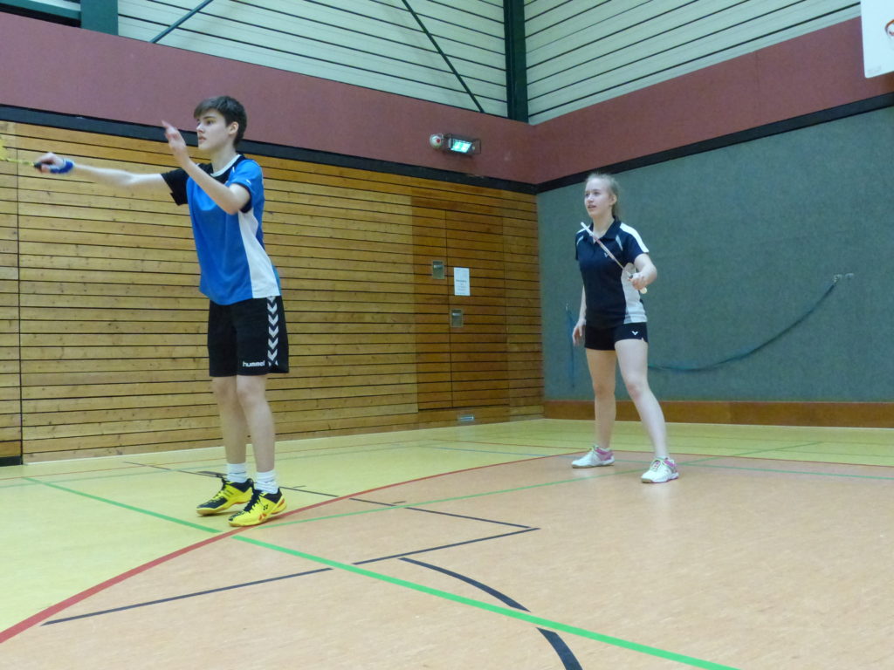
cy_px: 335
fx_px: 852
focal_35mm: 33
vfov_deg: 42.9
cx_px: 447
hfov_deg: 55.4
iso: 1600
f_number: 4
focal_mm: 5.9
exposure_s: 1/125
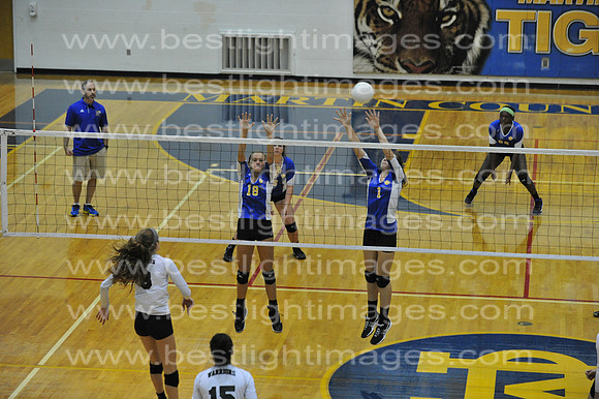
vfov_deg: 9.8
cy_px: 200
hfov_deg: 14.7
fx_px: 2328
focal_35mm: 140
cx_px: 300
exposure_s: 1/500
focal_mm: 140
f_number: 4
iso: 8000
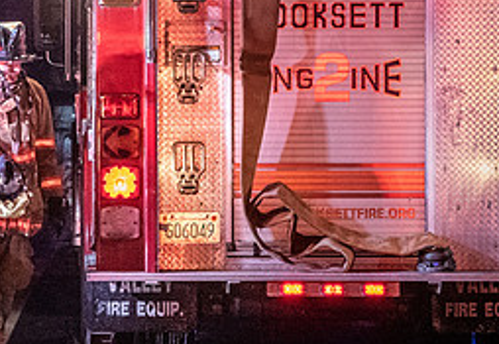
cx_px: 128
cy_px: 84
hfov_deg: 7.7
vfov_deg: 5.3
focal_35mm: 265
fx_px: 3711
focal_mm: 66
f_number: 5.6
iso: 10000
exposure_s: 1/160
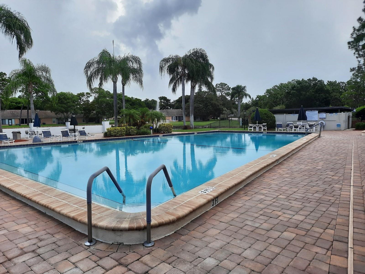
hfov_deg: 69.4
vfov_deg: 54.9
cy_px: 137
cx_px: 182
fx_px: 264
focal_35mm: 25
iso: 32
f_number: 2
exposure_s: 1/432
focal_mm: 4.6
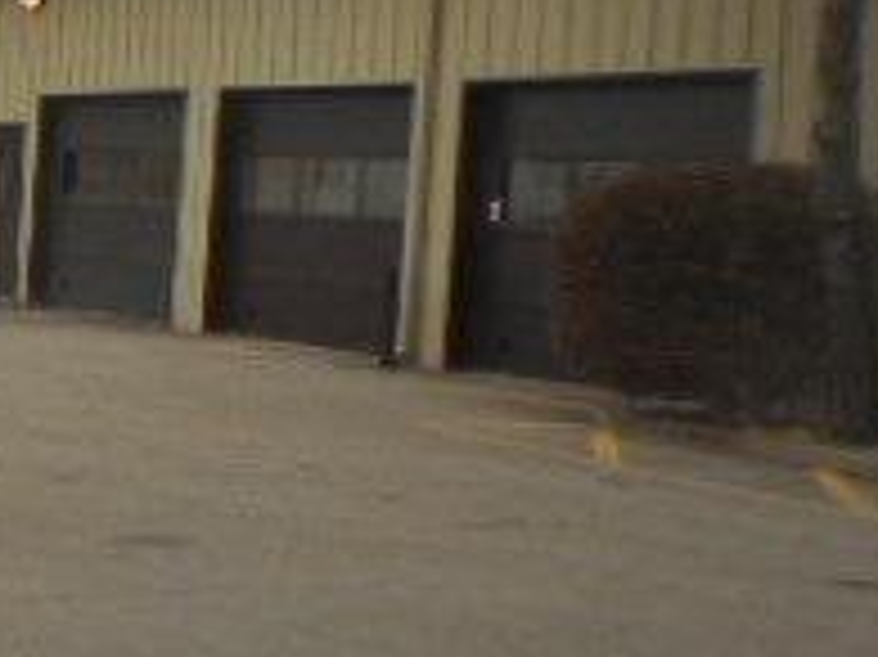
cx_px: -459
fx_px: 2079
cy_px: 266
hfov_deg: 20.3
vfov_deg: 18.0
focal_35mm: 82
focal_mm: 4.5
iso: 80
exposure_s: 1/250
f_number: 3.7
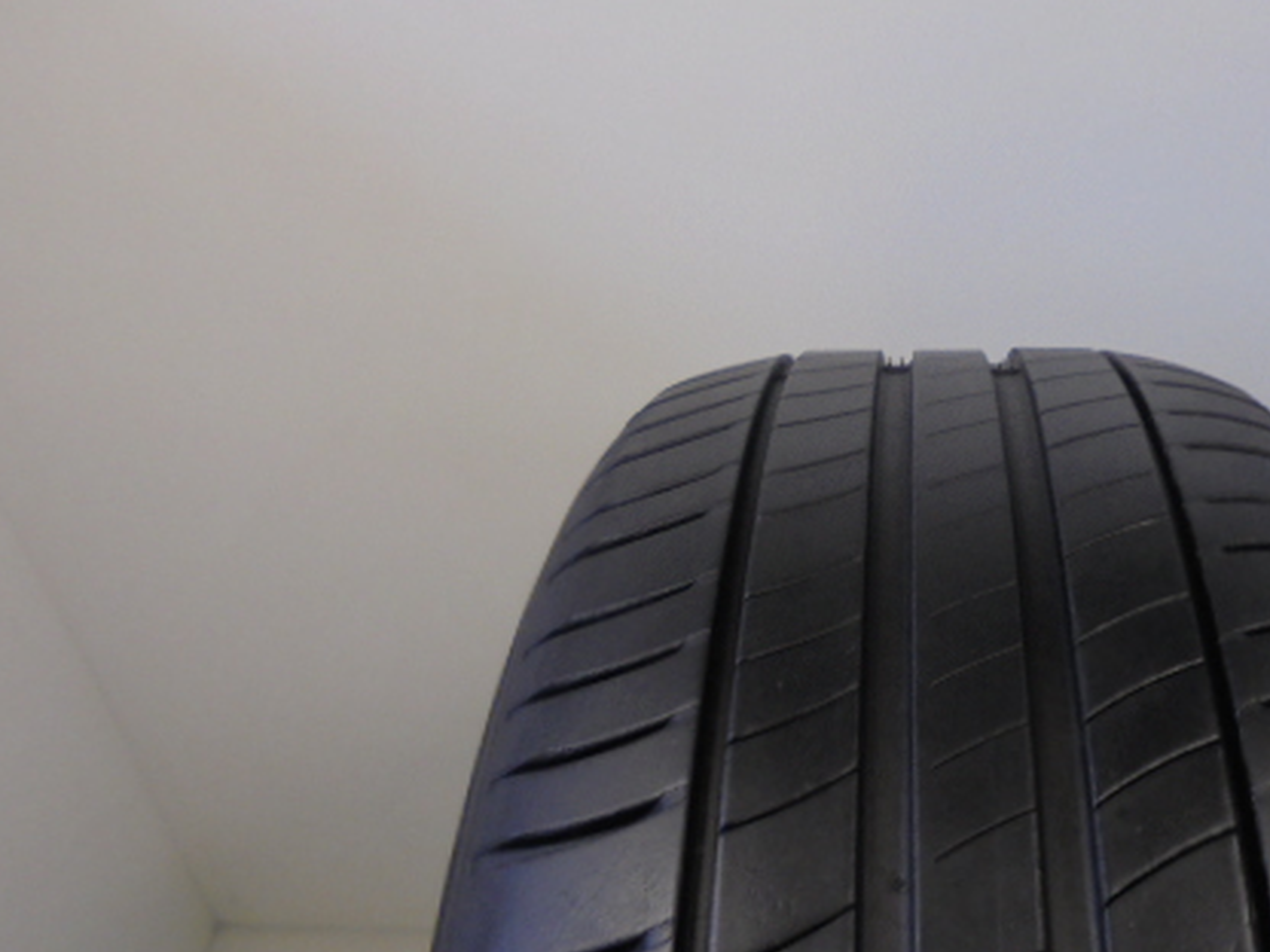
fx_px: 1468
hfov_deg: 45.7
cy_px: 400
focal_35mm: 40
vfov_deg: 35.9
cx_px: 891
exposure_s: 1/50
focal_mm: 4.6
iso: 100
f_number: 3.5
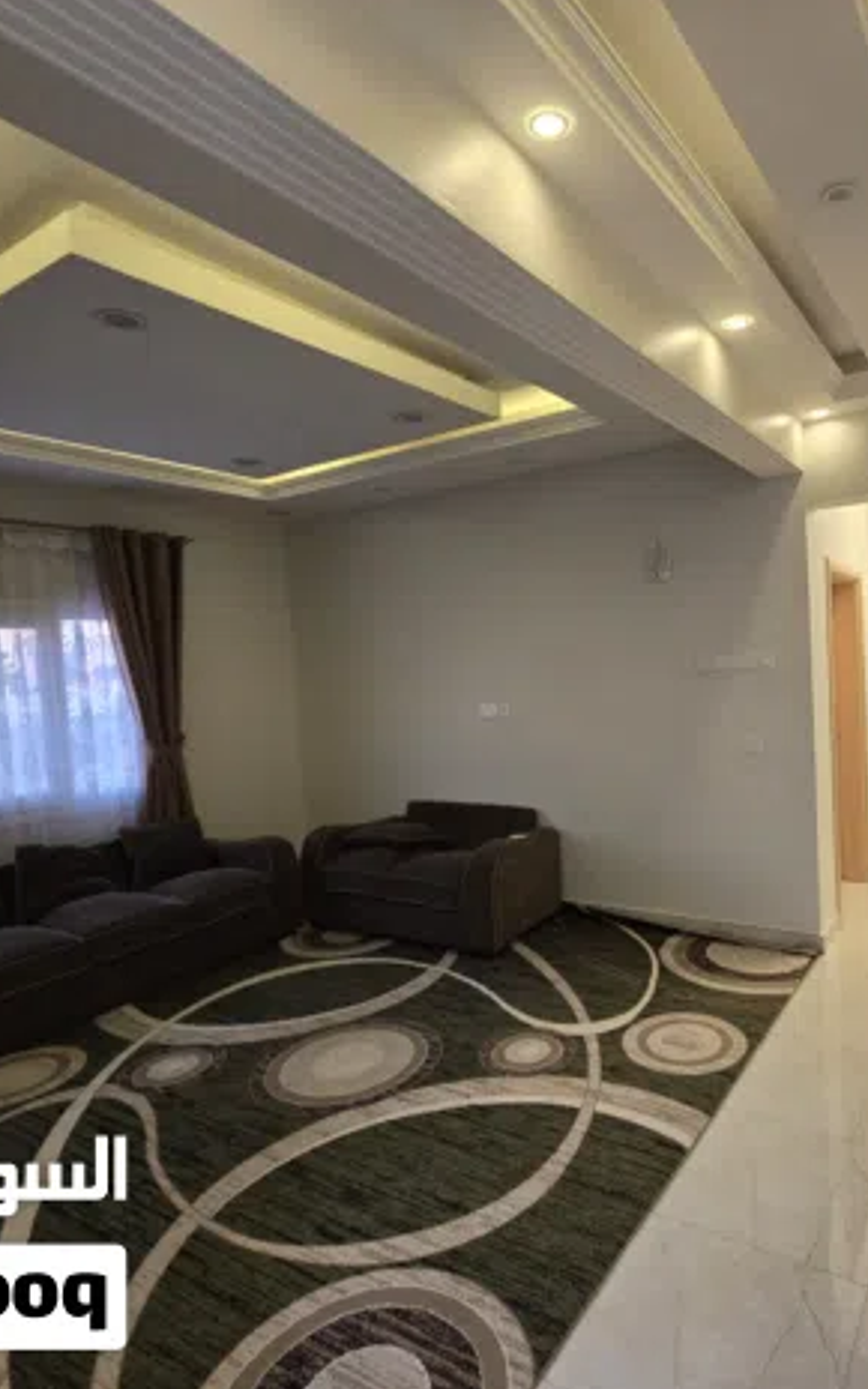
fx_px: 719
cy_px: 703
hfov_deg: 60.8
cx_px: 578
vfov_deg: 88.0
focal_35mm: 19
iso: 100
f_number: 2.2
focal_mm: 2.2
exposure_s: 1/50
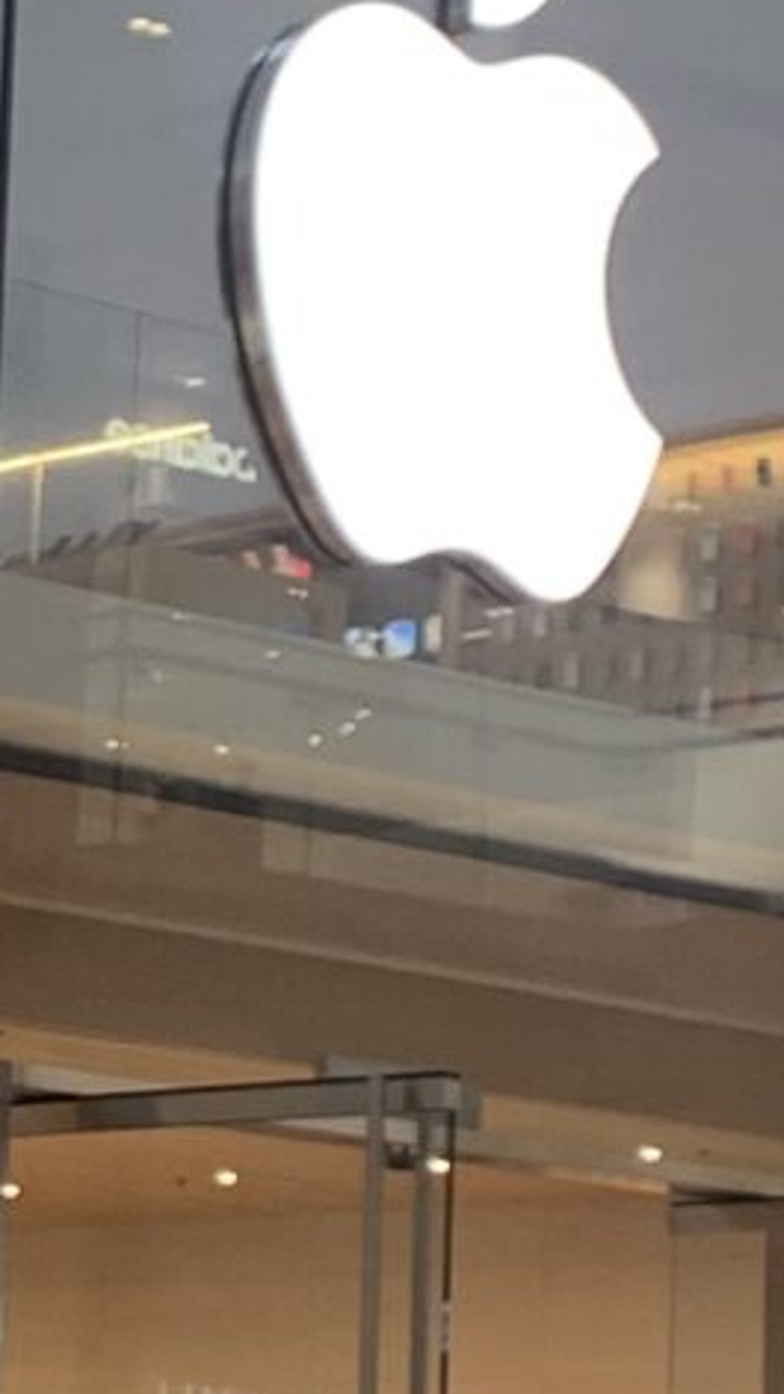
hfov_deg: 7.7
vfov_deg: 13.9
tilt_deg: +6.7
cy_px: 1145
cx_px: -450
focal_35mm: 154
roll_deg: -2.5
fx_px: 5690
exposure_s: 1/50
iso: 50
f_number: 1.8
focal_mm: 4.25
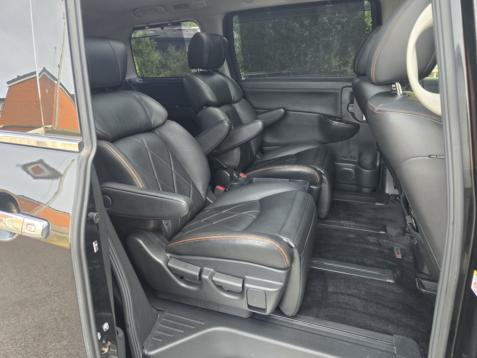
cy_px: 179
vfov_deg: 58.9
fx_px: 317
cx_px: 238
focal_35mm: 23
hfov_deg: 73.9
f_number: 1.7
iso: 125
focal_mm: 6.3
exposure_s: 1/182
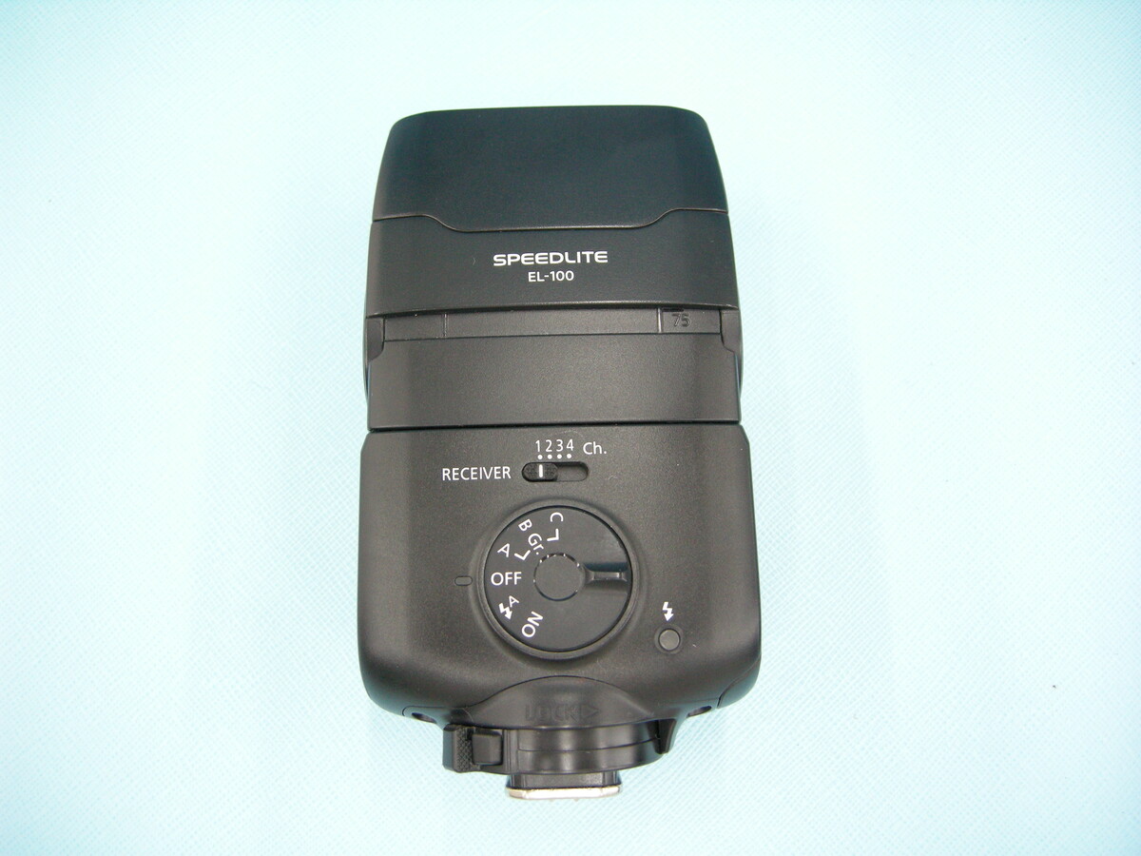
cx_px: 570
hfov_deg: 51.4
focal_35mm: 36
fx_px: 1187
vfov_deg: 39.7
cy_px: 428
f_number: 2.7
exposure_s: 1/60.6
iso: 205
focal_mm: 7.5
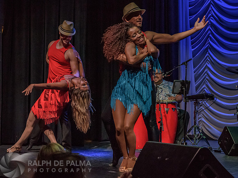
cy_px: 93
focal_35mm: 63
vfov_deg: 23.2
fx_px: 433
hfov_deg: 30.5
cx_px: 82
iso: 5000
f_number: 5.6
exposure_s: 1/160
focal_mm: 50
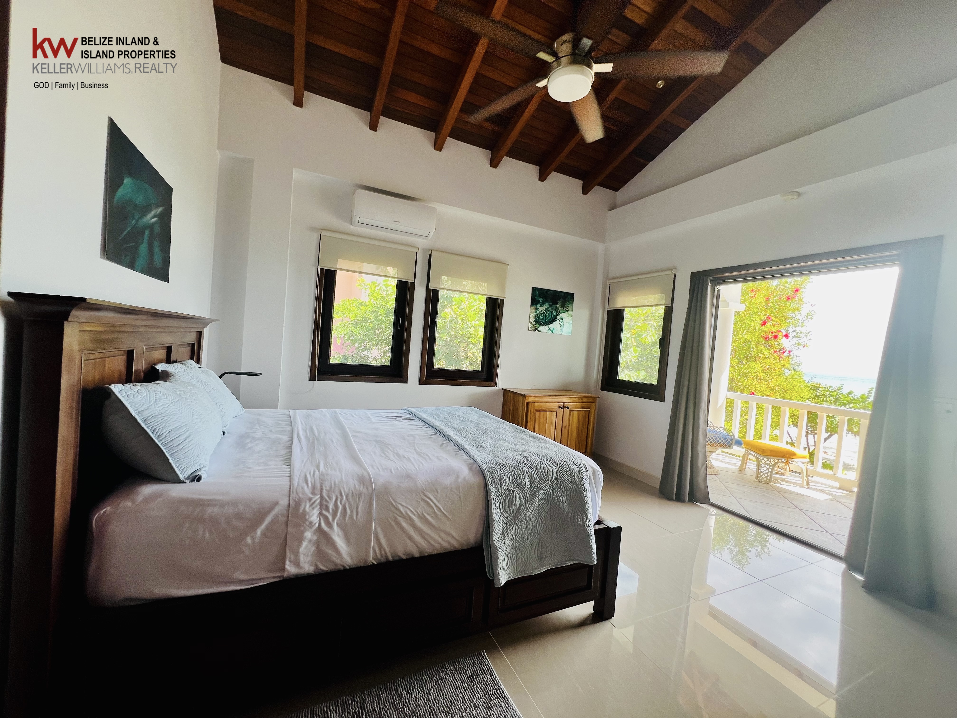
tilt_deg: -1.9
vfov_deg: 89.9
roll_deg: -4.2
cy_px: 359
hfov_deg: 106.2
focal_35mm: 13
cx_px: 478
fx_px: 359
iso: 32
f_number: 1.8
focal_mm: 1.57
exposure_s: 1/115
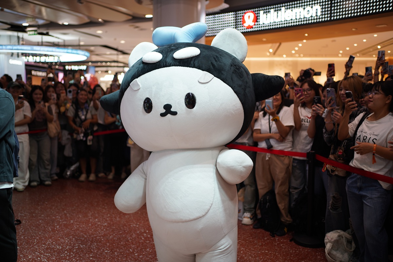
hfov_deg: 54.4
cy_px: 131
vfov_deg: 37.9
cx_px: 196
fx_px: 382
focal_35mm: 35
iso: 160
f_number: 1.8
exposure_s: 1/125
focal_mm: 35
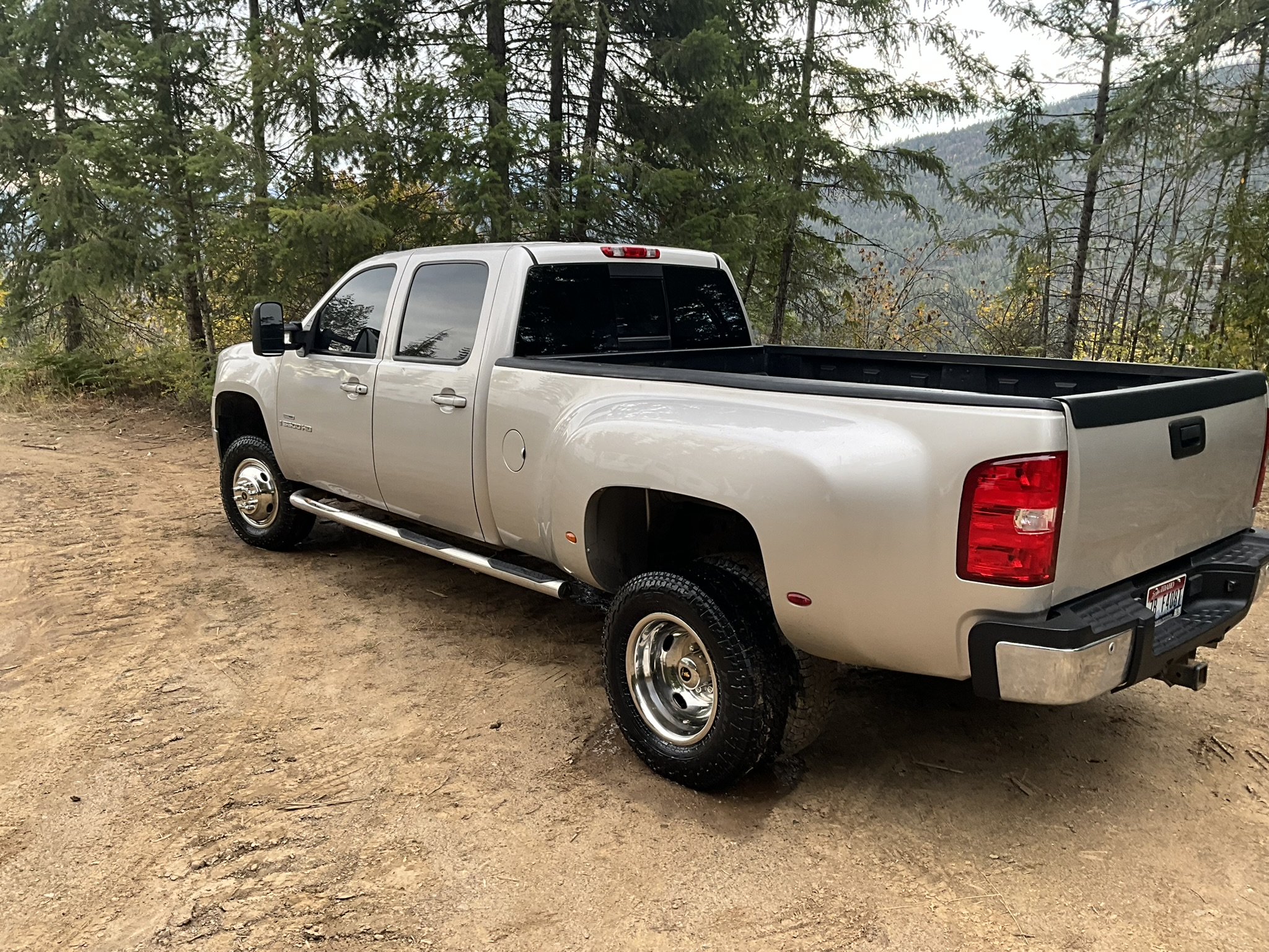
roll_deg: +0.5
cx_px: 634
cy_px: 476
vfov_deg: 48.2
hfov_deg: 61.7
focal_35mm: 29
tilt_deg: -15.6
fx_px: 1063
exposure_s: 1/122
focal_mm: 3
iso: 50
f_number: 1.8
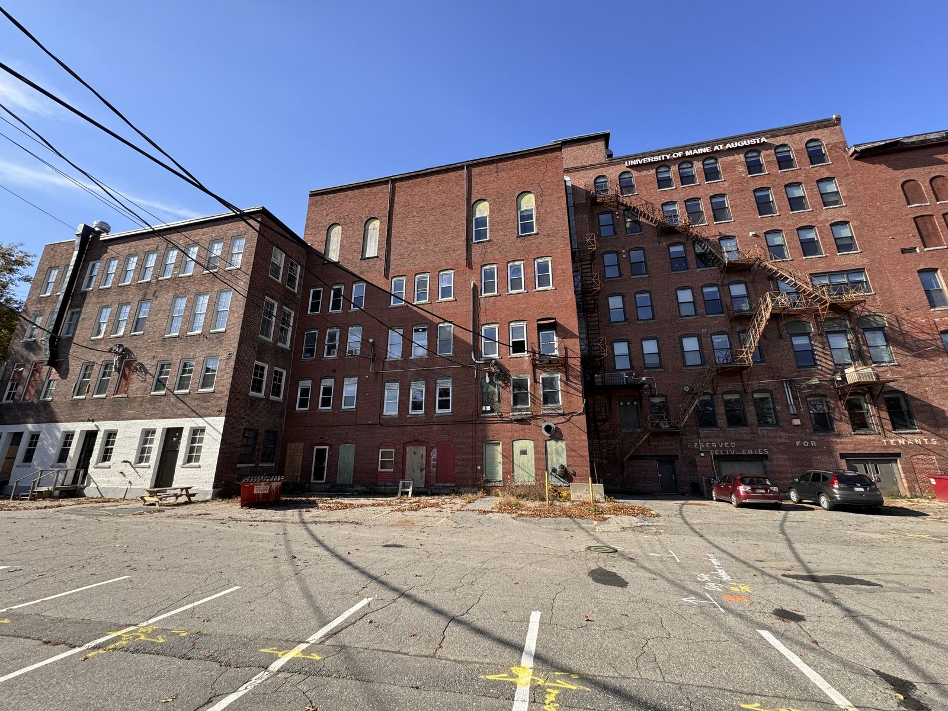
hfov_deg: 102.1
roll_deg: +0.1
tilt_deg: +16.2
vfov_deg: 85.7
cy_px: 356
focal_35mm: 14
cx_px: 474
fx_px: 383
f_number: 2.2
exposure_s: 1/515
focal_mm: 2.22
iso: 50
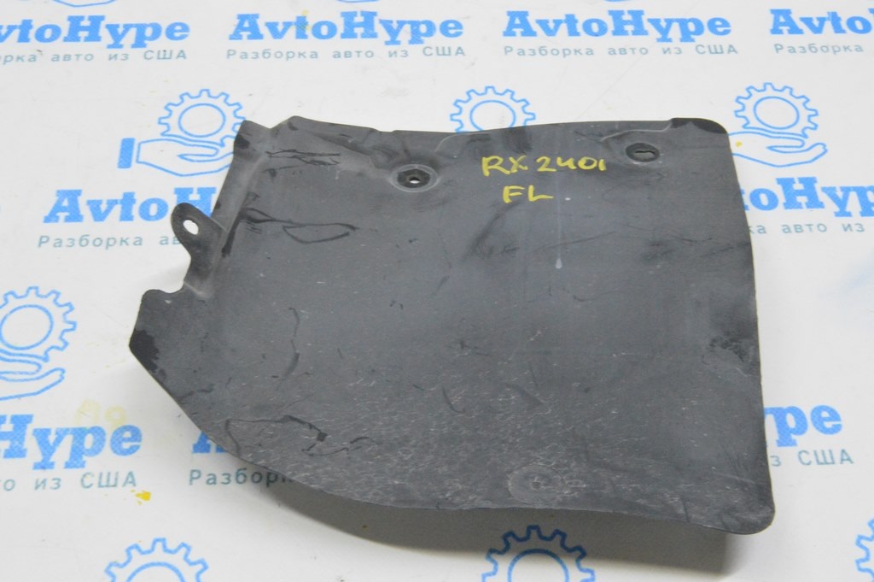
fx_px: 1128
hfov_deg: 42.4
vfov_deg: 28.9
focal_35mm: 46
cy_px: 291
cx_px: 437
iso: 6400
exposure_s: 1/20
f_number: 20
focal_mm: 31
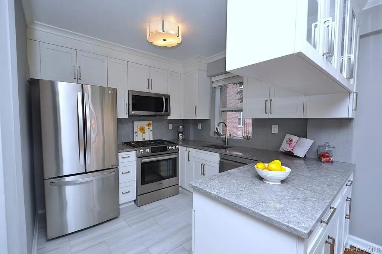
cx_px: 191
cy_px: 127
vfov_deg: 77.2
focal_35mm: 15
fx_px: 159
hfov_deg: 100.5
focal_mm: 10
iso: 200
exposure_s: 1/60
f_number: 4
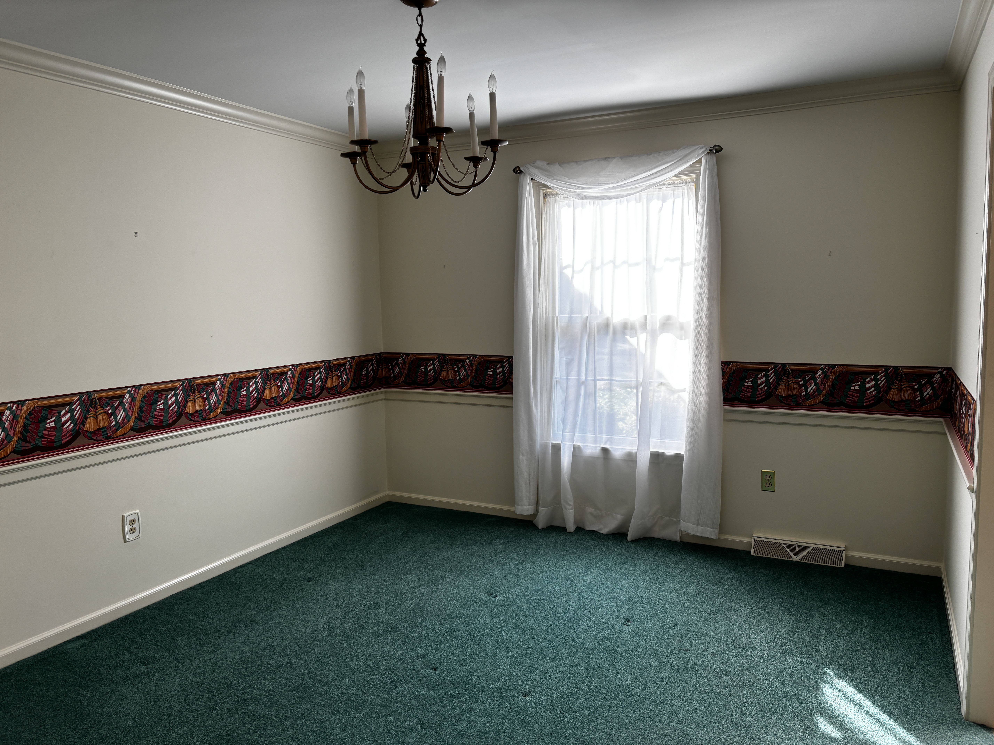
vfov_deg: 53.1
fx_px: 747
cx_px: 497
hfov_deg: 67.3
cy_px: 372
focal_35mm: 26
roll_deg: +1.0
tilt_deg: -5.6
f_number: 1.6
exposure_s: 1/121
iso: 50
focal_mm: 5.96
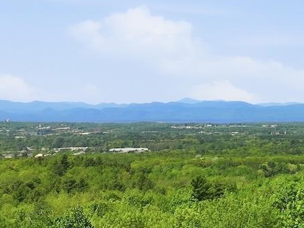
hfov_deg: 16.6
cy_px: 101
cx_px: 486
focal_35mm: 105
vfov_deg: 14.1
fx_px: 921
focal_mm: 12.3
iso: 100
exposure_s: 1/2500
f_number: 2.8
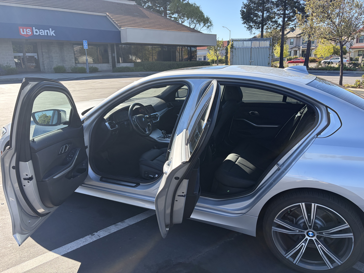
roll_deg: +1.7
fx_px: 273
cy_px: 136
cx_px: 182
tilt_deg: -15.0
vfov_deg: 53.1
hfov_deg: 67.3
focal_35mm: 26
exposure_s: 1/987
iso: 64
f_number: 1.6
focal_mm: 5.96
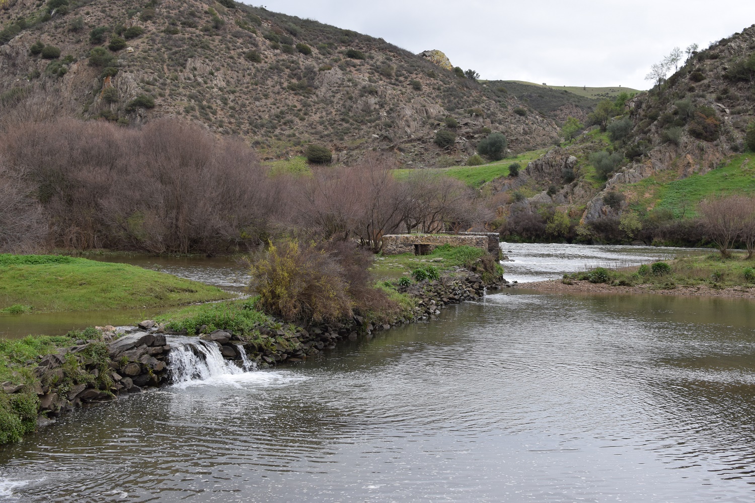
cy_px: 252
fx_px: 1101
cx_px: 378
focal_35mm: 52
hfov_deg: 37.9
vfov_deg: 25.8
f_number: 8
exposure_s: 1/250
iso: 400
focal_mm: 35
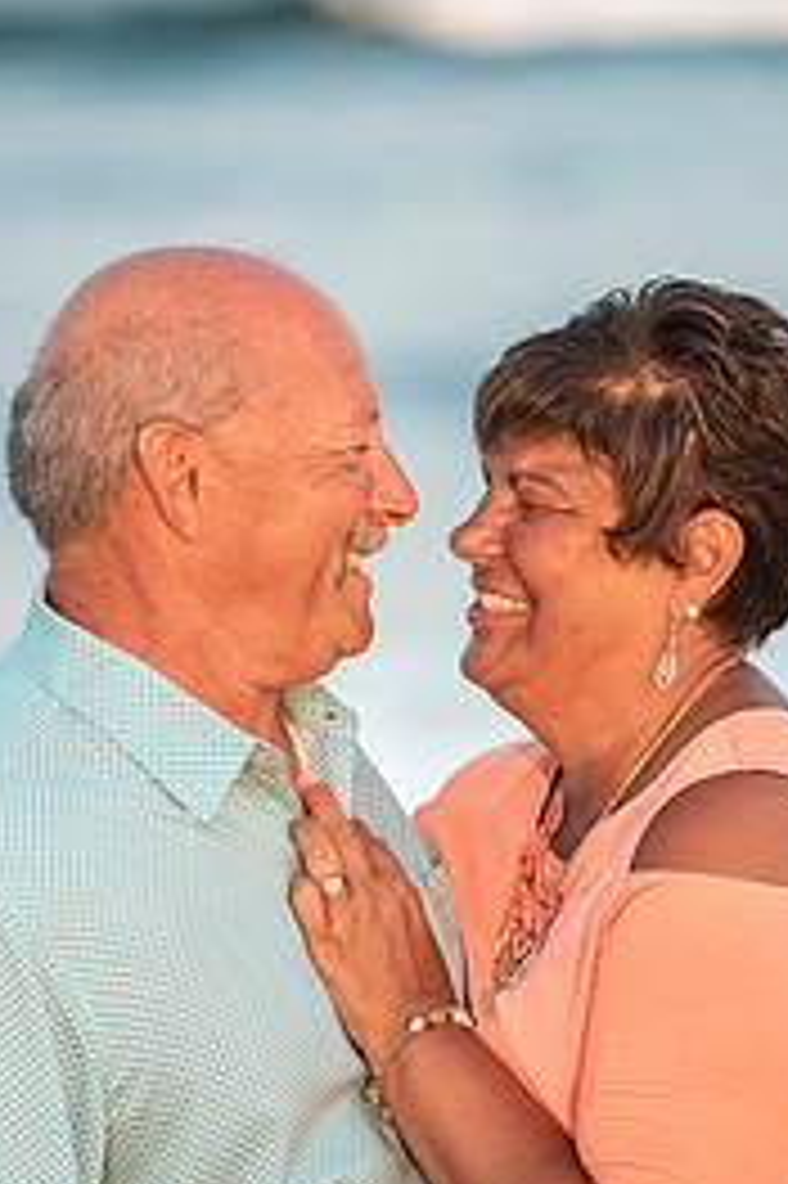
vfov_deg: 6.3
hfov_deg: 4.2
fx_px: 10684
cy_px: 891
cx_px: 374
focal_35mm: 325
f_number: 3.5
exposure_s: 1/1250
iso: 800
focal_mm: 190
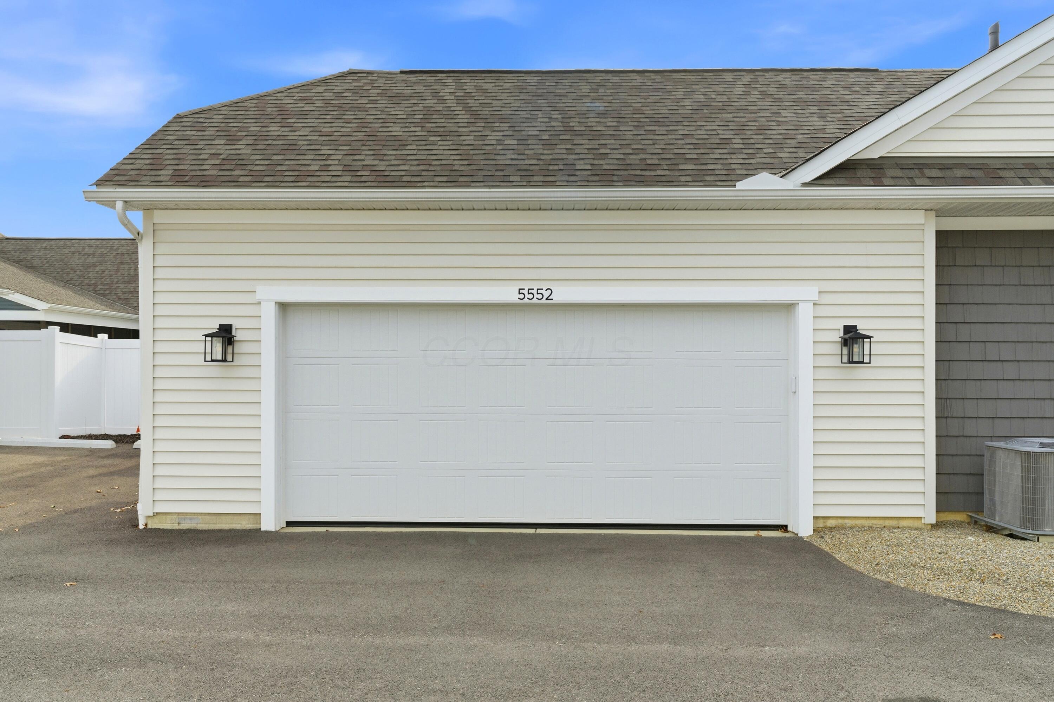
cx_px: 527
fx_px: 819
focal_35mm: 28
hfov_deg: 65.5
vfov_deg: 46.4
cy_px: 351
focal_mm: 28
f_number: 10
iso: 400
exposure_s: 1/800
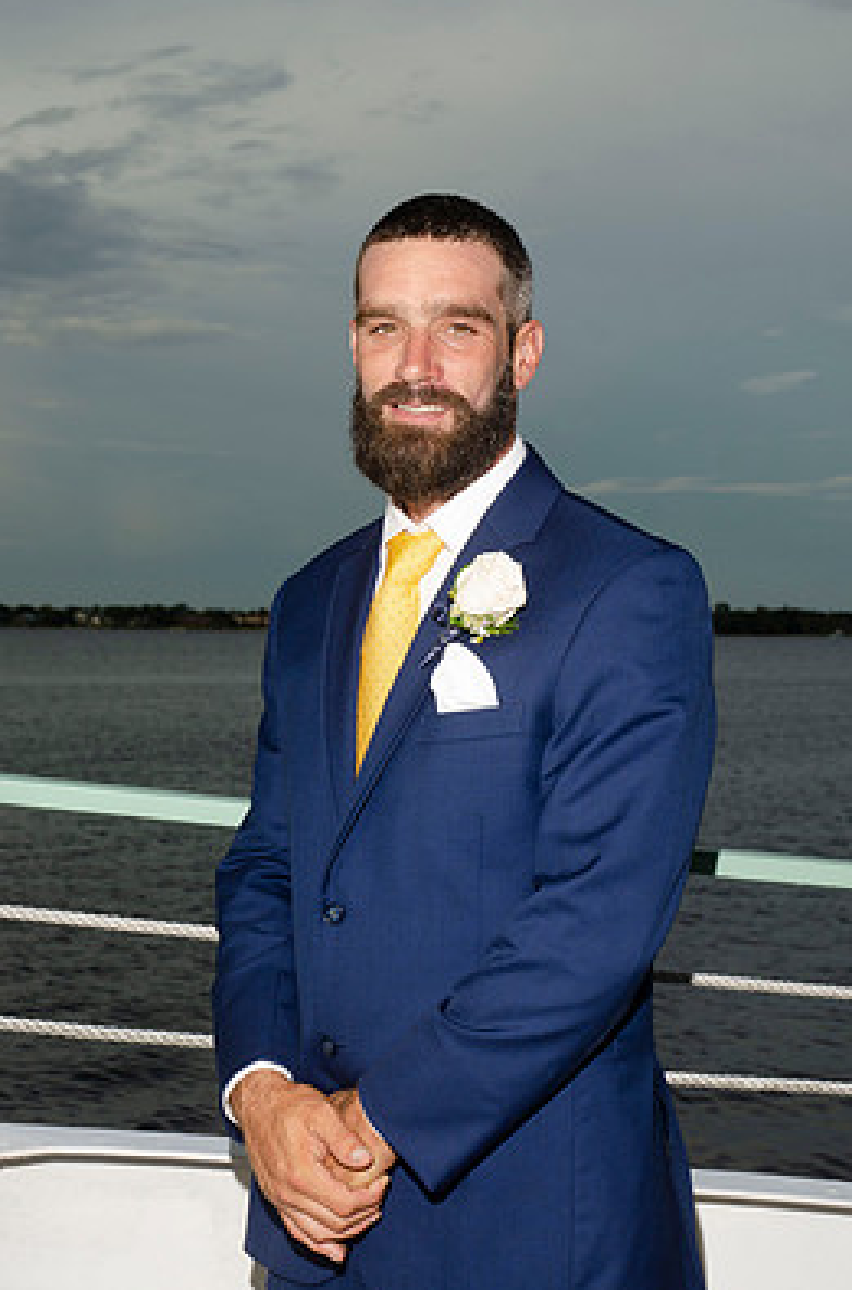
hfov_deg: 20.8
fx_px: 2322
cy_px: 715
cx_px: 408
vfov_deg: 31.0
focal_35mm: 65
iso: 100
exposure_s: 1/250
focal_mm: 38
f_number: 8
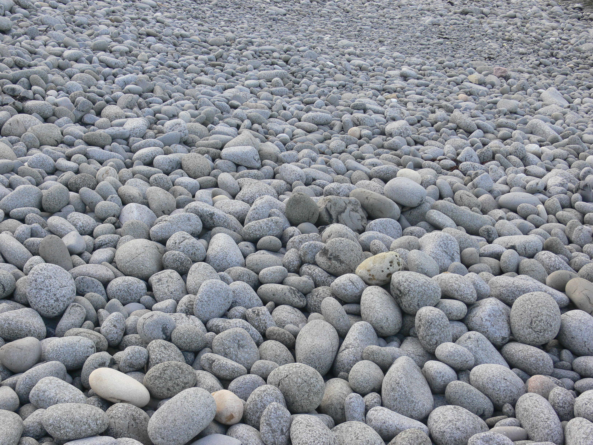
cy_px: 222
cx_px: 296
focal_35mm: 53
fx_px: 908
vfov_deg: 27.5
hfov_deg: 36.2
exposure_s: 1/100
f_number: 4.5
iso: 80
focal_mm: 11.3
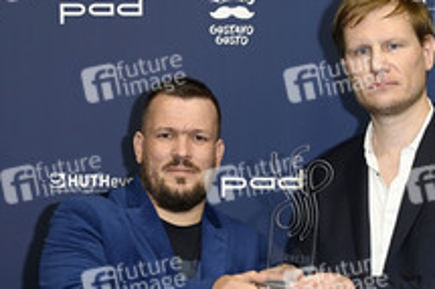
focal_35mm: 88
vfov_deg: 15.4
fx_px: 1062
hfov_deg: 23.1
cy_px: 230
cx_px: 282
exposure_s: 1/250
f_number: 5
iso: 800
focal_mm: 42
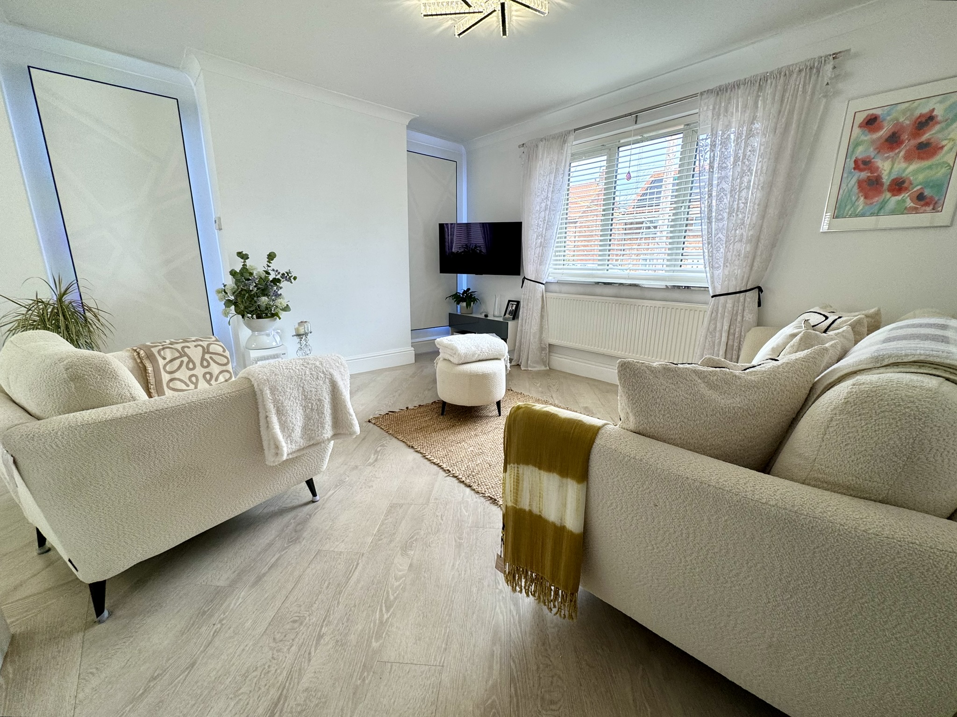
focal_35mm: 14
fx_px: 387
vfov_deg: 85.7
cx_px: 478
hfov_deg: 102.1
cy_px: 358
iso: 80
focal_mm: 2.22
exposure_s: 1/100
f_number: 2.2
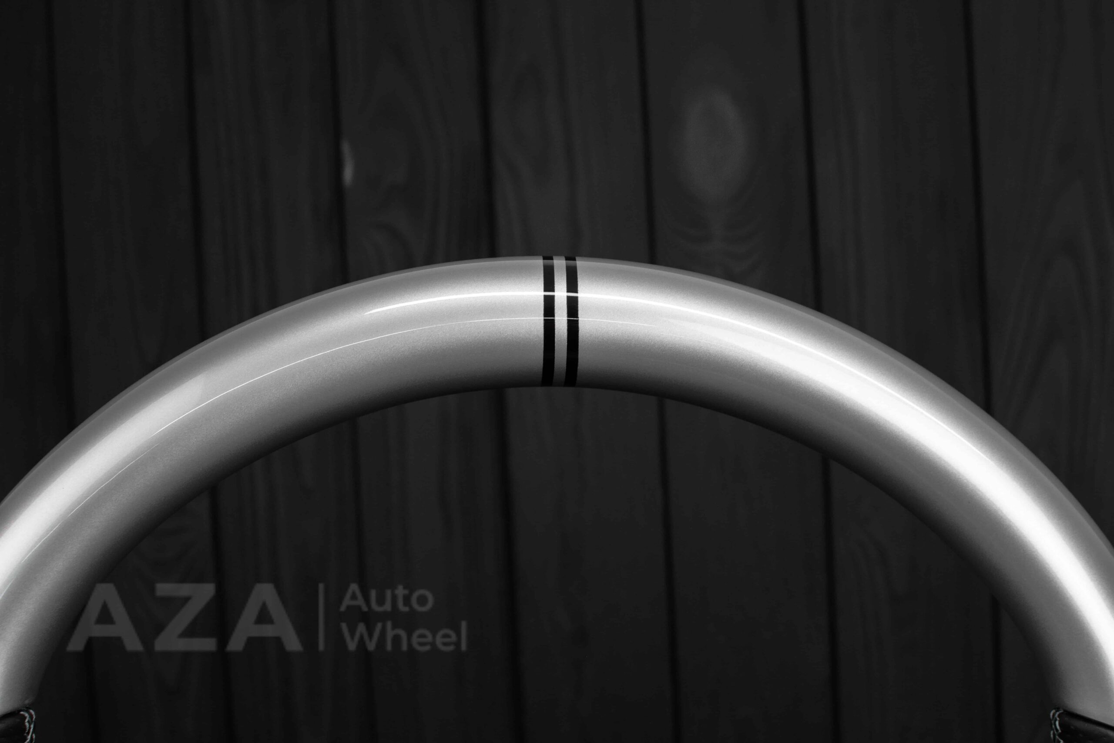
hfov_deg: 37.8
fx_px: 1625
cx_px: 557
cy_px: 372
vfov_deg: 25.8
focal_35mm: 52
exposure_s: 1/125
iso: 500
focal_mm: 35
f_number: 6.3
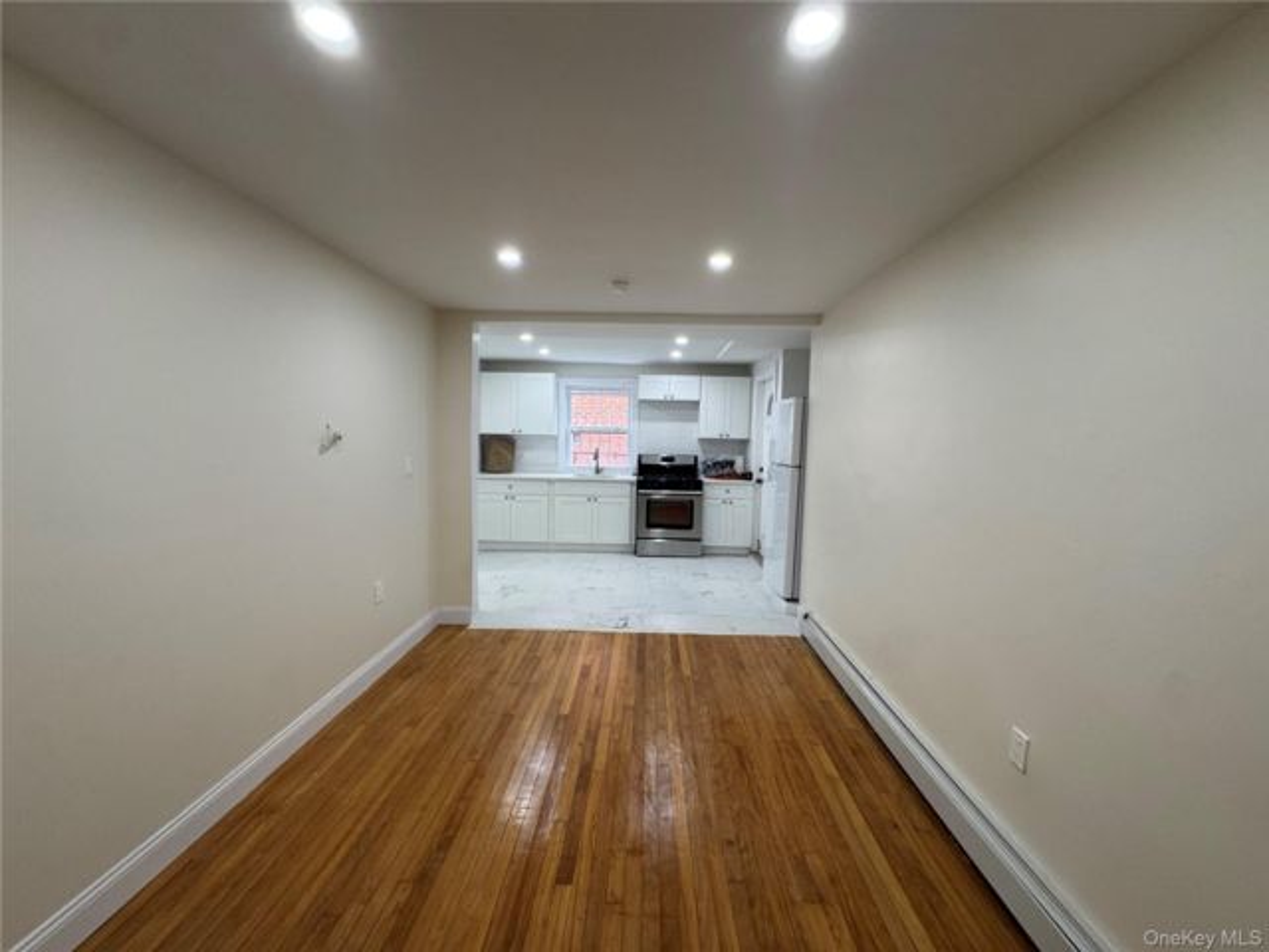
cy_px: 476
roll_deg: -1.6
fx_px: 513
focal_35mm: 14
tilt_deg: -4.2
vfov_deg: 85.7
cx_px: 634
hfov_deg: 102.1
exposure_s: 1/120
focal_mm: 2.22
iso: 200
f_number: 2.2
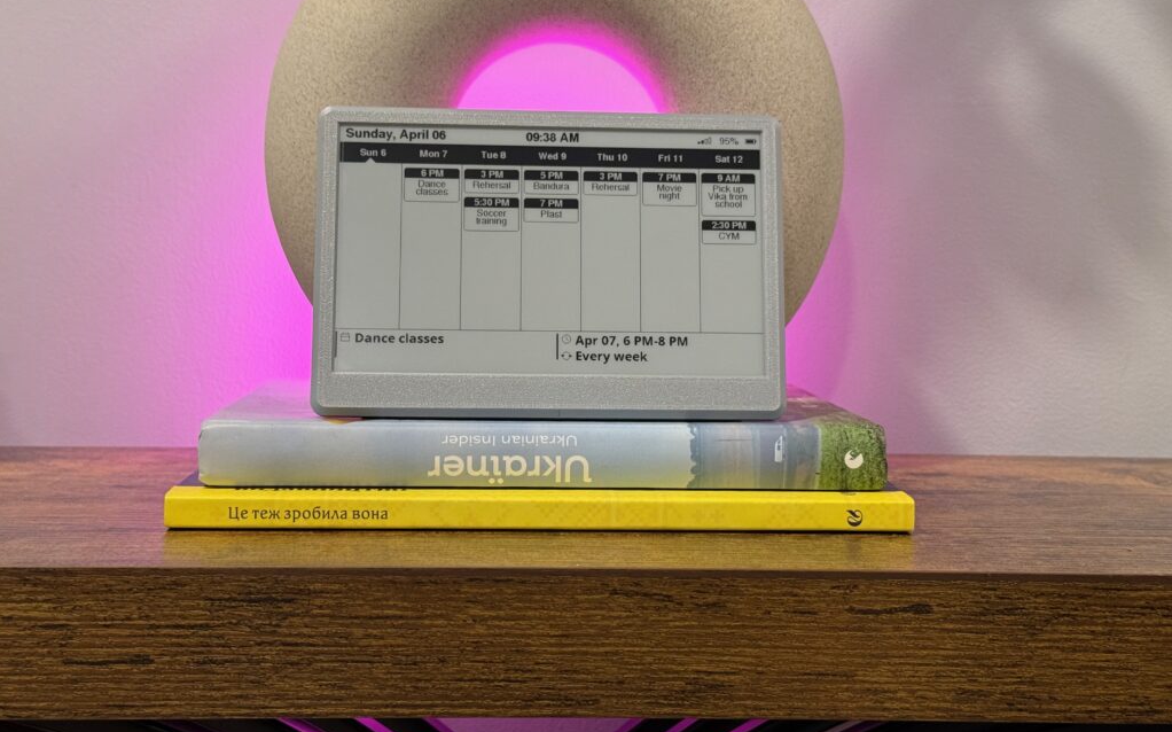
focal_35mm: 51
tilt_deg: -2.4
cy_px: 377
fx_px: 1628
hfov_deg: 39.6
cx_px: 586
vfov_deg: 25.3
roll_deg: -0.2
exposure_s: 1/60
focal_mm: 6.76
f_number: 1.78
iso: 250
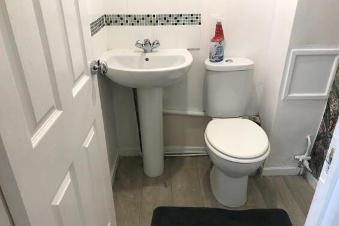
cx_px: 170
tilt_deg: -27.4
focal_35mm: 30
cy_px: 130
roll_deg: +0.0
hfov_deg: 61.9
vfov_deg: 43.5
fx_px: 282
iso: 40
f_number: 1.8
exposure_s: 1/33
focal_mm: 3.99
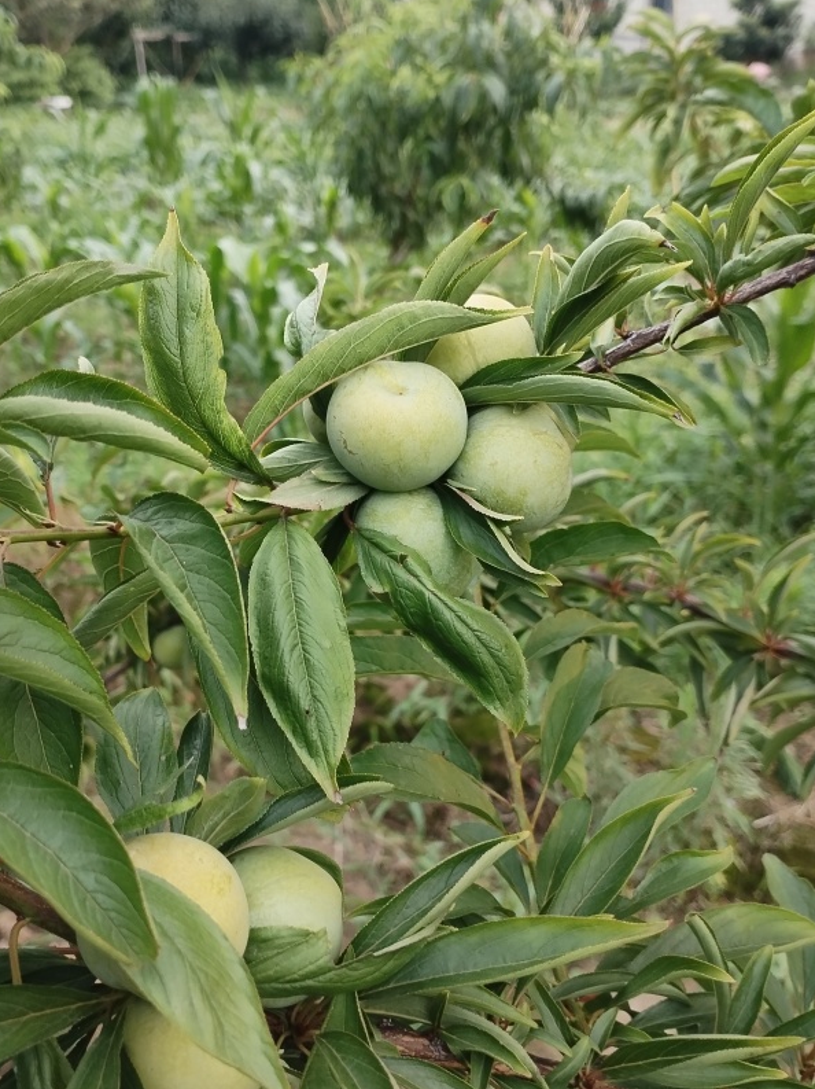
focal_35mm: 35
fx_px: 1100
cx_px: 332
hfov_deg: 40.5
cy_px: 582
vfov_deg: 52.6
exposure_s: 1/100
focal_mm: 4.25
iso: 104
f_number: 1.8
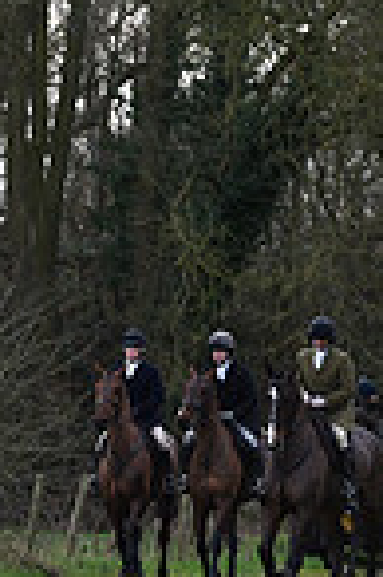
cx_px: -636
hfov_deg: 2.4
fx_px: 8909
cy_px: 407
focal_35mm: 557
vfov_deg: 3.7
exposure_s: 1/1250
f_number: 5.6
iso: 1250
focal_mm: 140
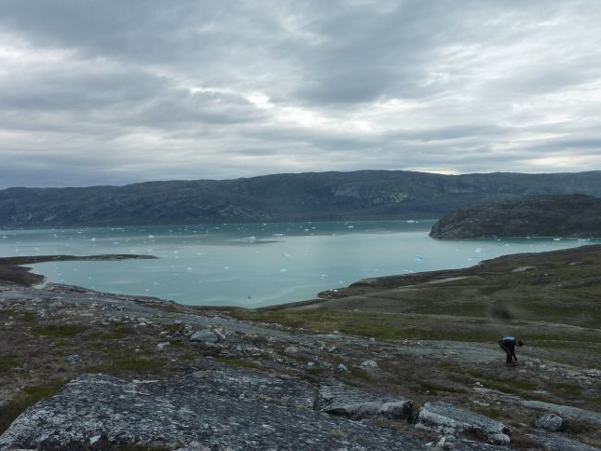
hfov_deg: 58.3
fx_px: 538
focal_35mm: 31
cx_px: 326
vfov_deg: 45.2
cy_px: 175
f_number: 4
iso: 125
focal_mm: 4.1
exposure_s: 1/400
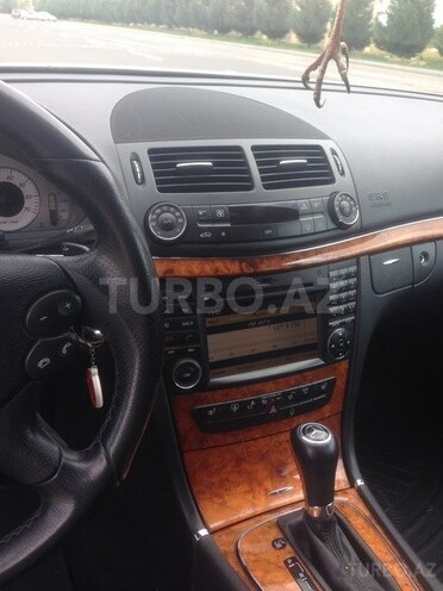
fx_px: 563
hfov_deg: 42.9
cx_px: 222
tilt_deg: -23.7
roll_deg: -11.0
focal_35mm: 33
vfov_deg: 55.4
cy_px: 296
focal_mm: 4.12
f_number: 2.4
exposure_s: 1/188
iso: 50
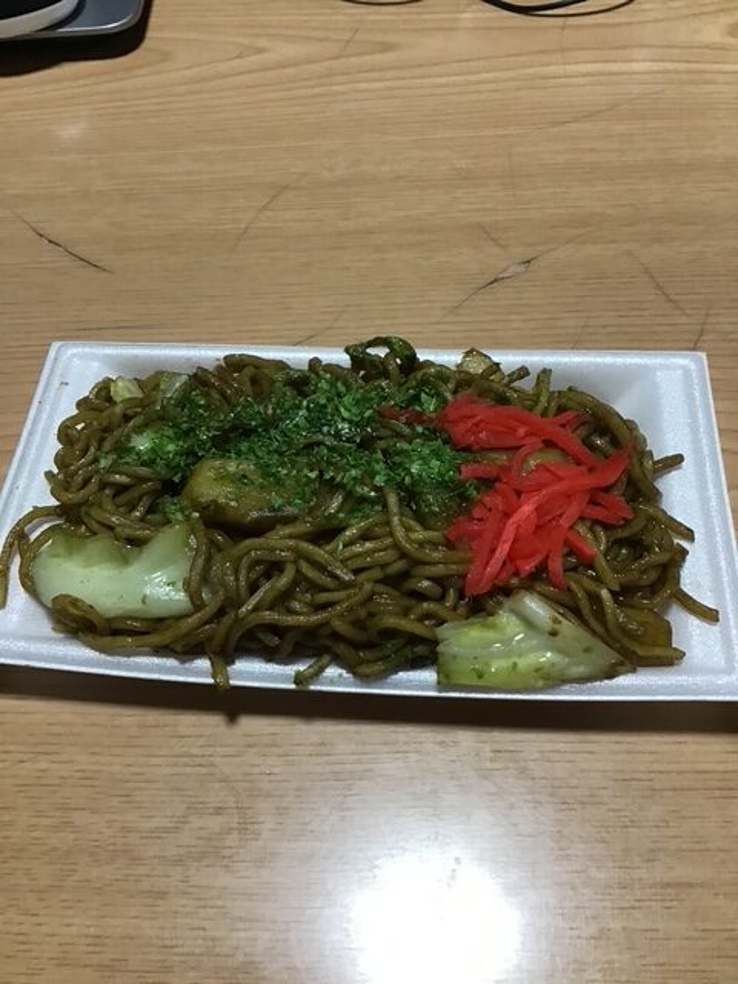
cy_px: 492
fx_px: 881
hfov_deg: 45.4
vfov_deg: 58.4
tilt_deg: -56.9
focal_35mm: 31
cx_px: 369
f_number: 2.4
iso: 100
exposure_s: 1/30
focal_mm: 3.3
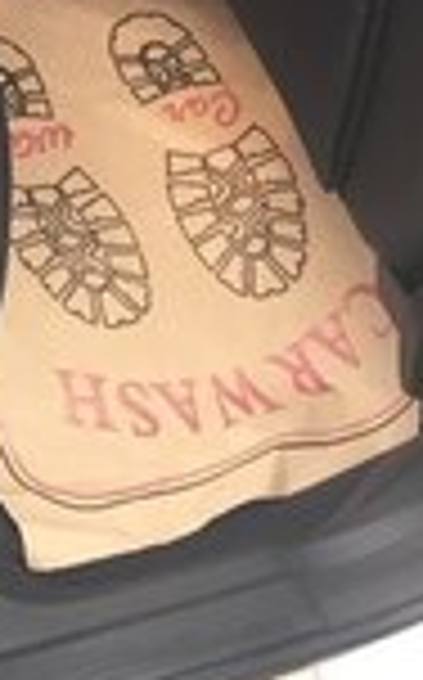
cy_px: -275
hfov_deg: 12.1
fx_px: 1868
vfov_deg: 18.7
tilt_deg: -41.7
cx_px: -274
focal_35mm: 101
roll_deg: -13.8
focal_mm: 4.15
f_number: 2.2
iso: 80
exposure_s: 1/33
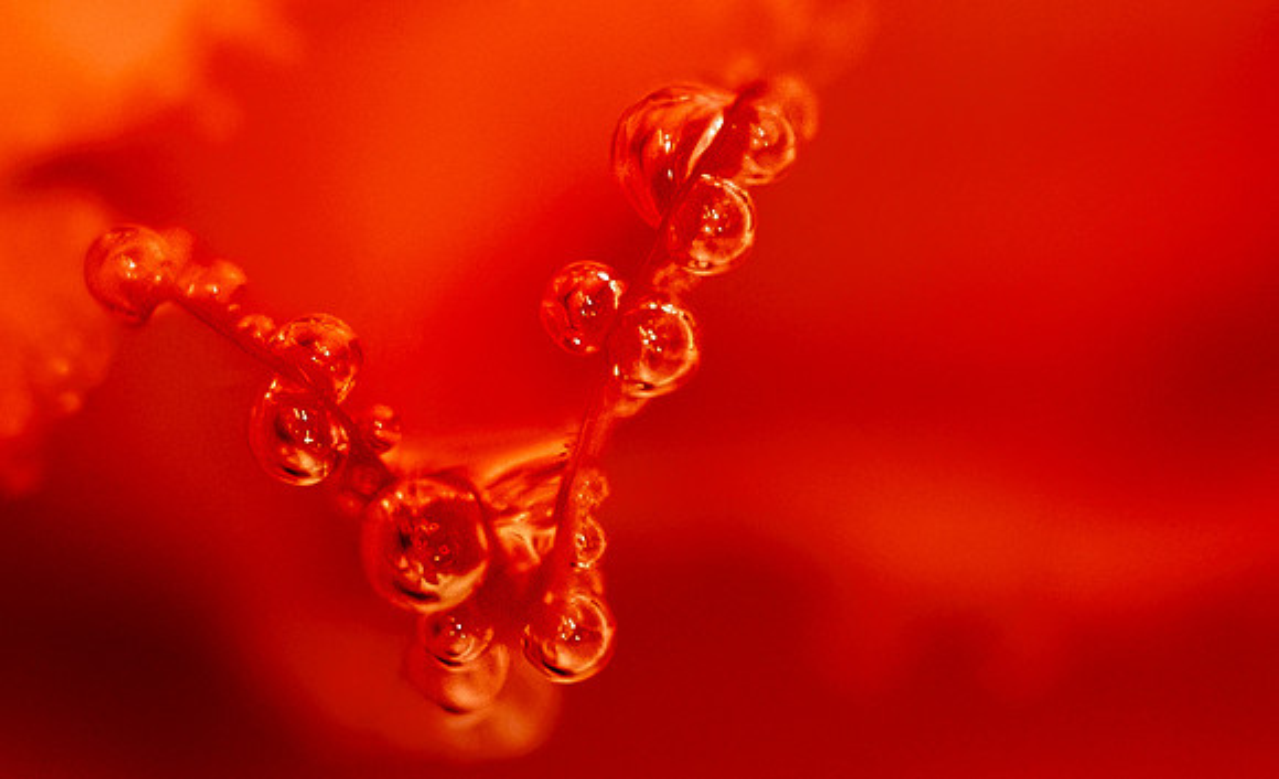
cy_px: -442
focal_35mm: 263
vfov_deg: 4.8
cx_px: 82
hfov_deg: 8.0
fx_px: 9117
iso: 6400
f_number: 5.6
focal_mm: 60
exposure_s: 1/200
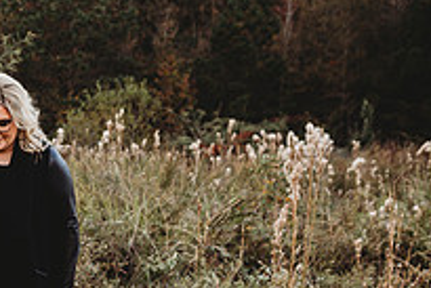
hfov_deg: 27.6
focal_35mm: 68
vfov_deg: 19.2
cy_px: 316
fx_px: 815
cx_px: -19
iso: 100
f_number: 2.5
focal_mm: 24
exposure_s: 1/125
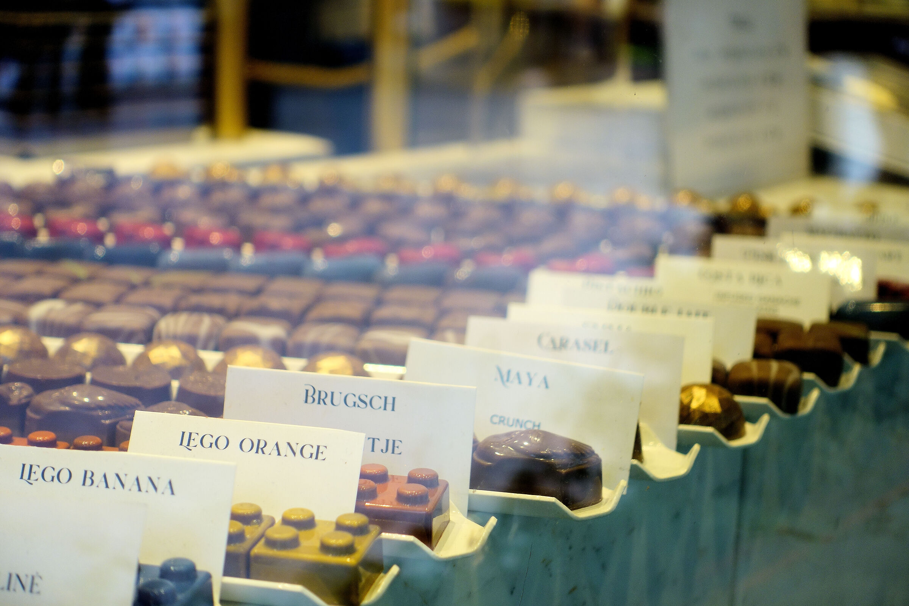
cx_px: 454
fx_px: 1767
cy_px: 303
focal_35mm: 70
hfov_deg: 28.8
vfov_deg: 19.5
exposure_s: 1/100
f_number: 3.2
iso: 125
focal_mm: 25.7
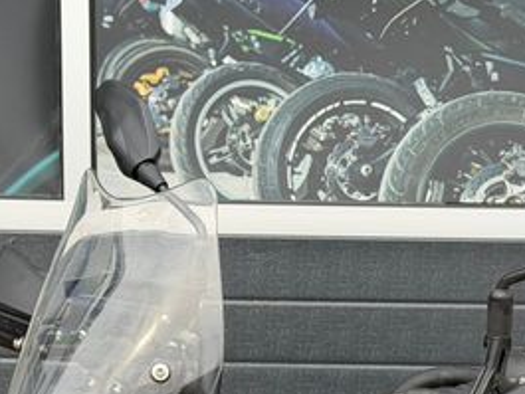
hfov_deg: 16.9
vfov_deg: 12.5
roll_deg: -1.3
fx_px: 1760
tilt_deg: -9.5
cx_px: 345
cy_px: 440
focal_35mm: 116
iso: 64
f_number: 1.78
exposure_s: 1/553
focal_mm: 6.76
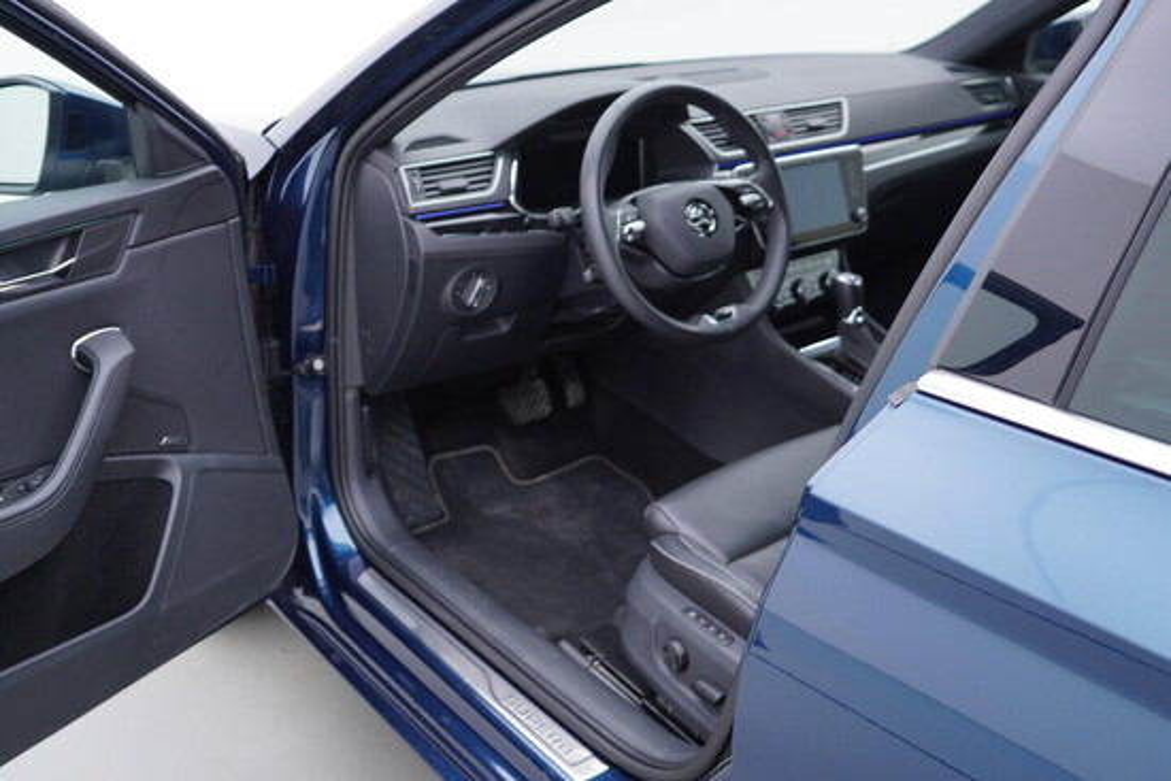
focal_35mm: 36
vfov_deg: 36.9
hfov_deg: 53.1
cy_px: 390
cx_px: 586
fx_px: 1171
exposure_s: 1/40
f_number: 2.8
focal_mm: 24
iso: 125
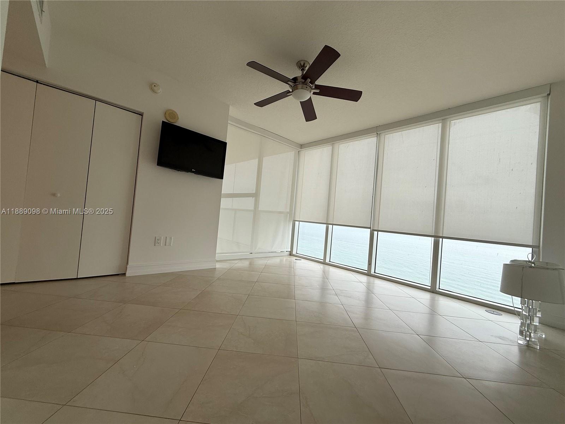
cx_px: 282
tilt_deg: +1.9
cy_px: 212
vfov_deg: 85.7
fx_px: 229
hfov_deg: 102.1
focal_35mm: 14
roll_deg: -4.7
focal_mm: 2.22
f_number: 2.2
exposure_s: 1/120
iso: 64
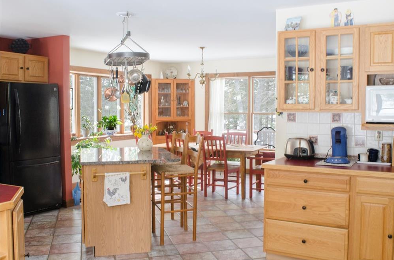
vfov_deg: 35.8
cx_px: 202
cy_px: 130
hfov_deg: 52.0
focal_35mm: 37
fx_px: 404
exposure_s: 1/4
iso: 200
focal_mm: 24
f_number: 22
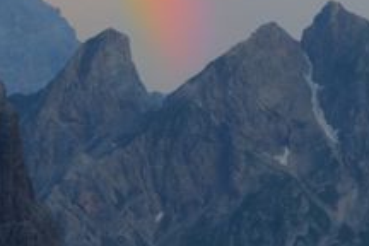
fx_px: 4192
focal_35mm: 409
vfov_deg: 3.4
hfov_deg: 5.0
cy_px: -45
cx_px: 618
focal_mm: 42
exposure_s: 1/125
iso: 100
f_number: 6.3
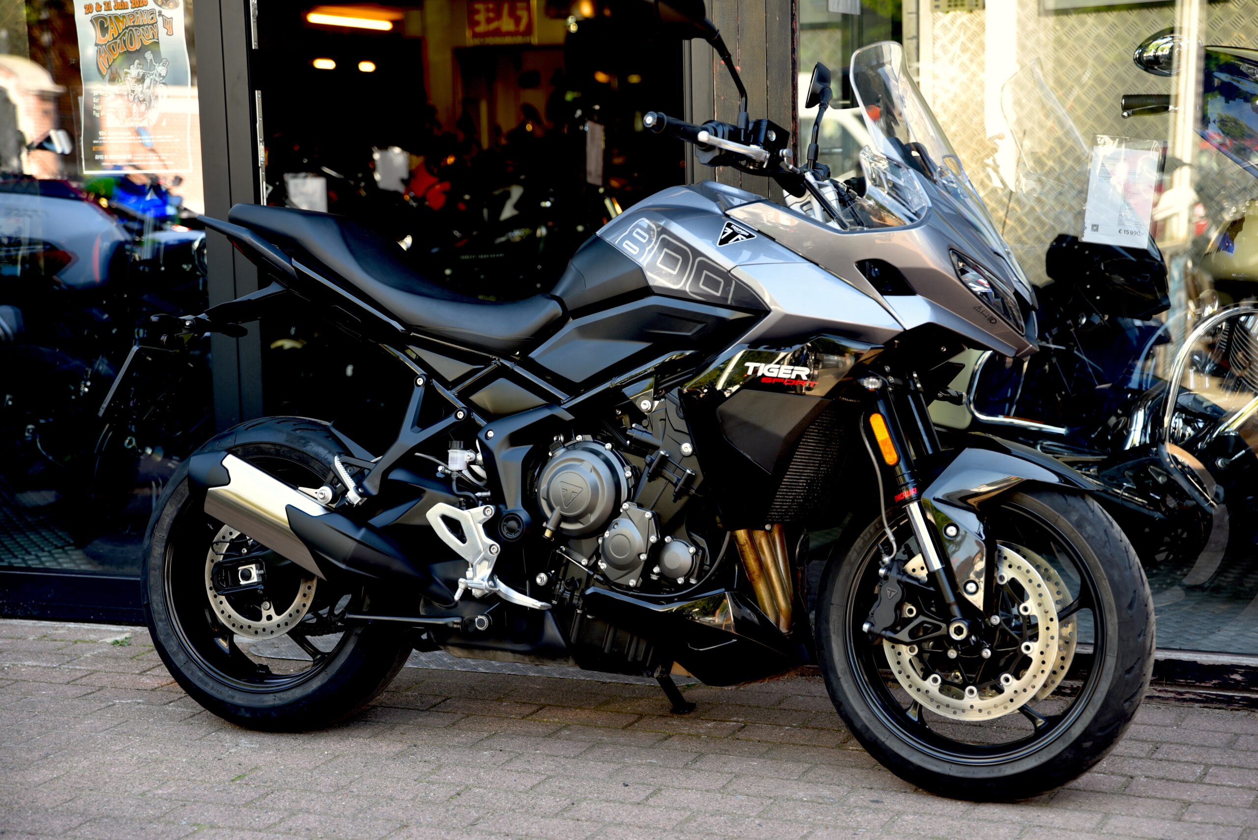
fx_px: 2447
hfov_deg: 28.8
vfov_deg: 19.5
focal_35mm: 70
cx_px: 629
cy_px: 420
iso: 100
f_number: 3.5
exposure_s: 1/60
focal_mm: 70
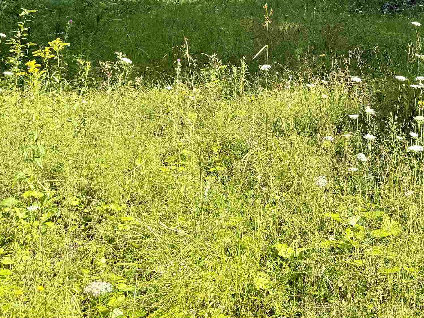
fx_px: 600
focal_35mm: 49
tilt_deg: +2.6
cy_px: 0
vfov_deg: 27.9
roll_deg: -2.6
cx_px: 375
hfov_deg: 36.7
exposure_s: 1/1314
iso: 100
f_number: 1.78
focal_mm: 6.76
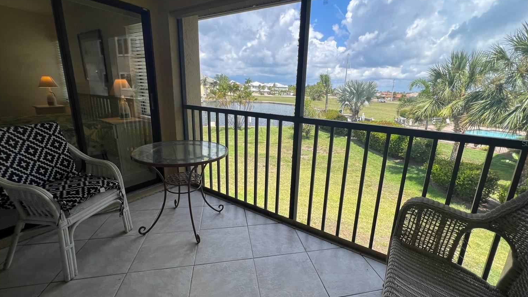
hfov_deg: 102.9
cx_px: 275
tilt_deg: -13.5
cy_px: 143
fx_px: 210
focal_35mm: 15
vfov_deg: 70.5
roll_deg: -1.9
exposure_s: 1/664
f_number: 1.8
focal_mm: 1.57
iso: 32
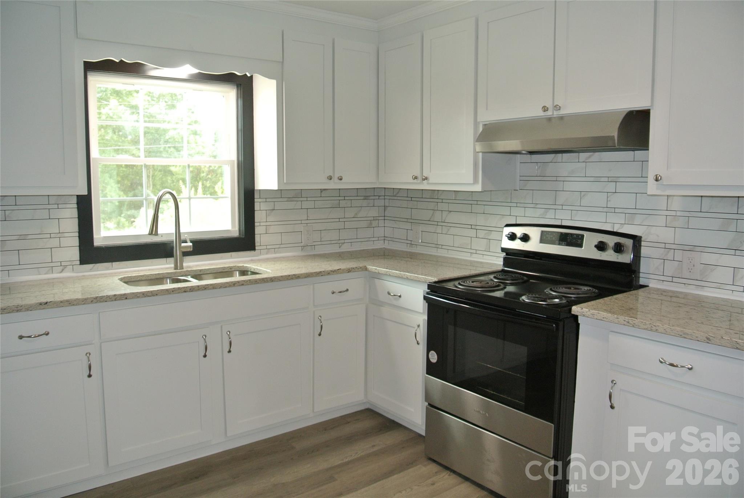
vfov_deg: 48.0
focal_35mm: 27
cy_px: 249
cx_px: 372
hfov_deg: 67.3
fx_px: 559
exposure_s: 1/60
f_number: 3.5
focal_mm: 10
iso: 320
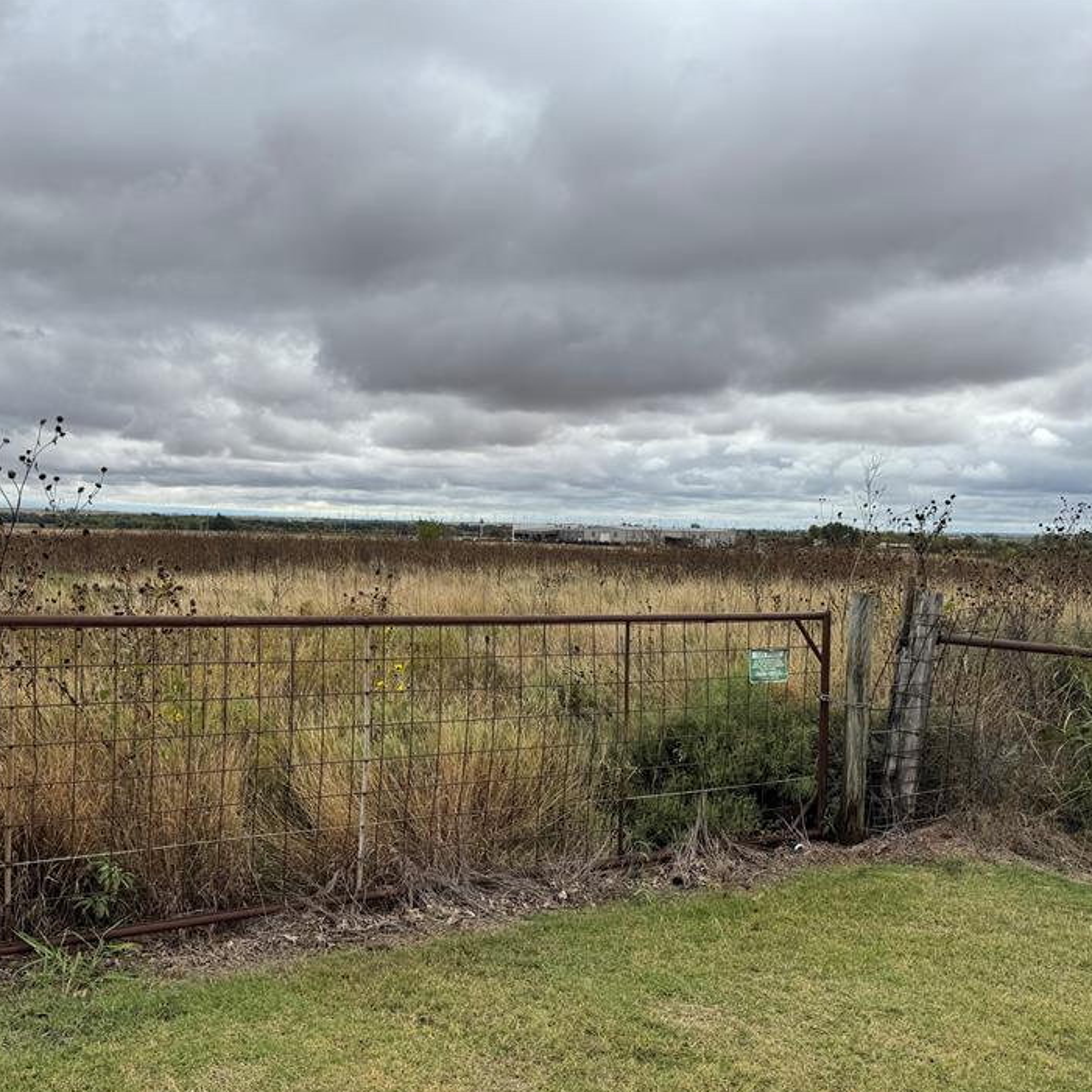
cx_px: 408
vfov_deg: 52.5
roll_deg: -2.0
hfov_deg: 52.0
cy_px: 590
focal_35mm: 31
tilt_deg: -4.0
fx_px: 1106
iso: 80
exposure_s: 1/1923
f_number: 1.78
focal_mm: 6.76
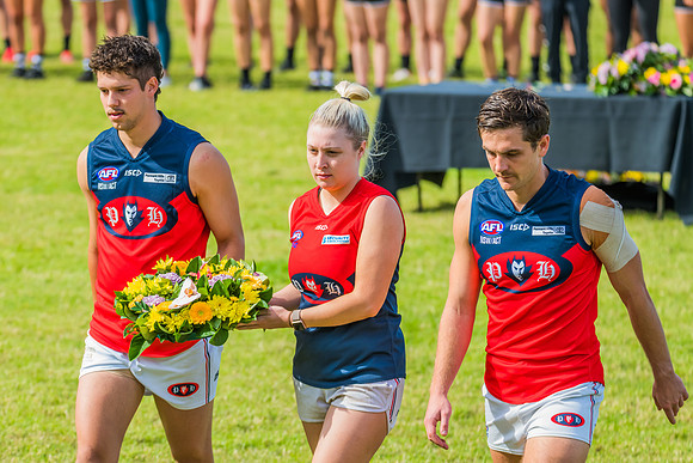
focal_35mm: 257
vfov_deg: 5.3
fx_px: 4949
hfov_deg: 8.0
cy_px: 193
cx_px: 298
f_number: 6.3
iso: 640
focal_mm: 220
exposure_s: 1/800
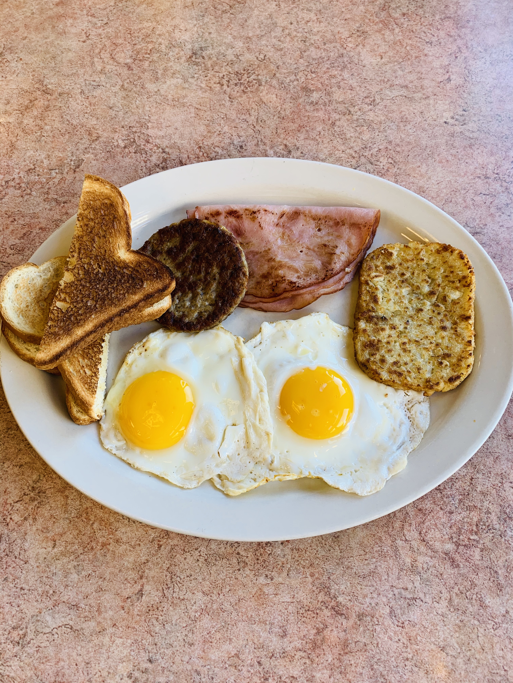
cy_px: 342
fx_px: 514
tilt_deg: -69.3
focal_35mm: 26
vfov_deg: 67.3
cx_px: 256
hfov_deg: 53.1
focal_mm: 4.25
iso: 50
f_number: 1.8
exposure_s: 1/120
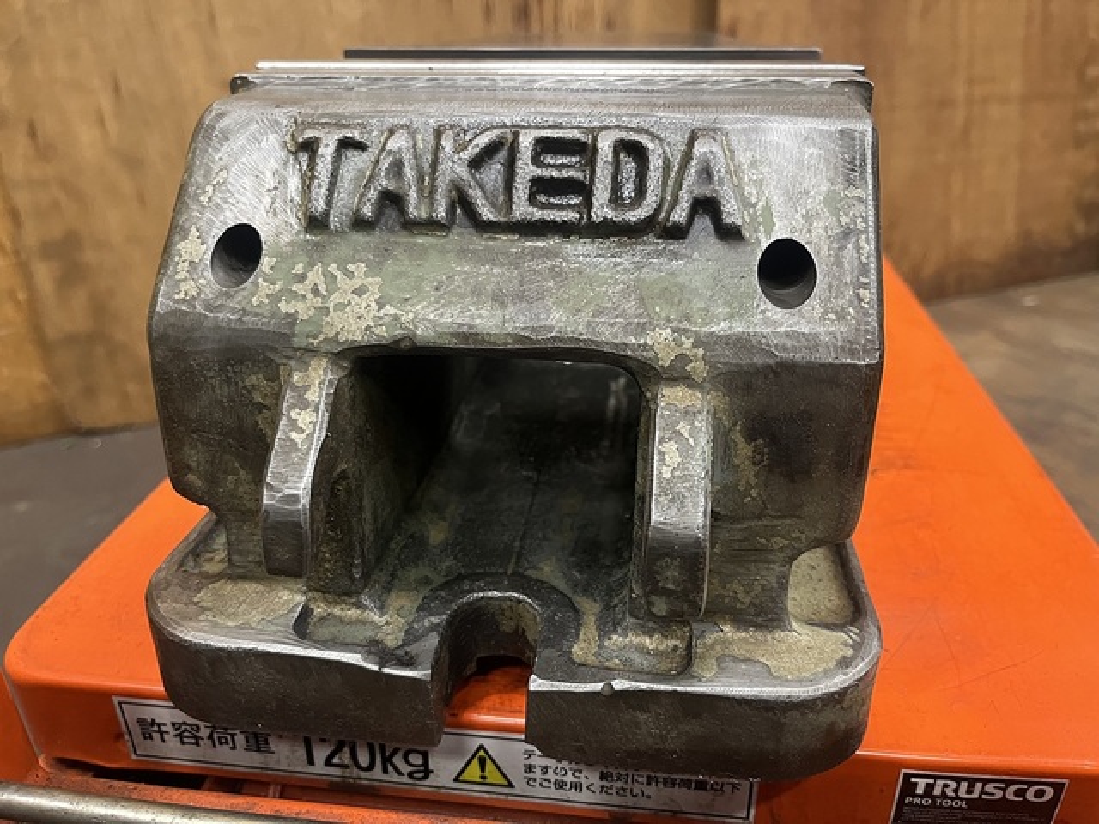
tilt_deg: -26.7
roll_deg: +0.6
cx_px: 550
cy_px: 412
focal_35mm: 26
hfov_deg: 67.3
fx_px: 825
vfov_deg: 53.1
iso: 400
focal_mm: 5.1
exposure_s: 1/60
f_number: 1.6
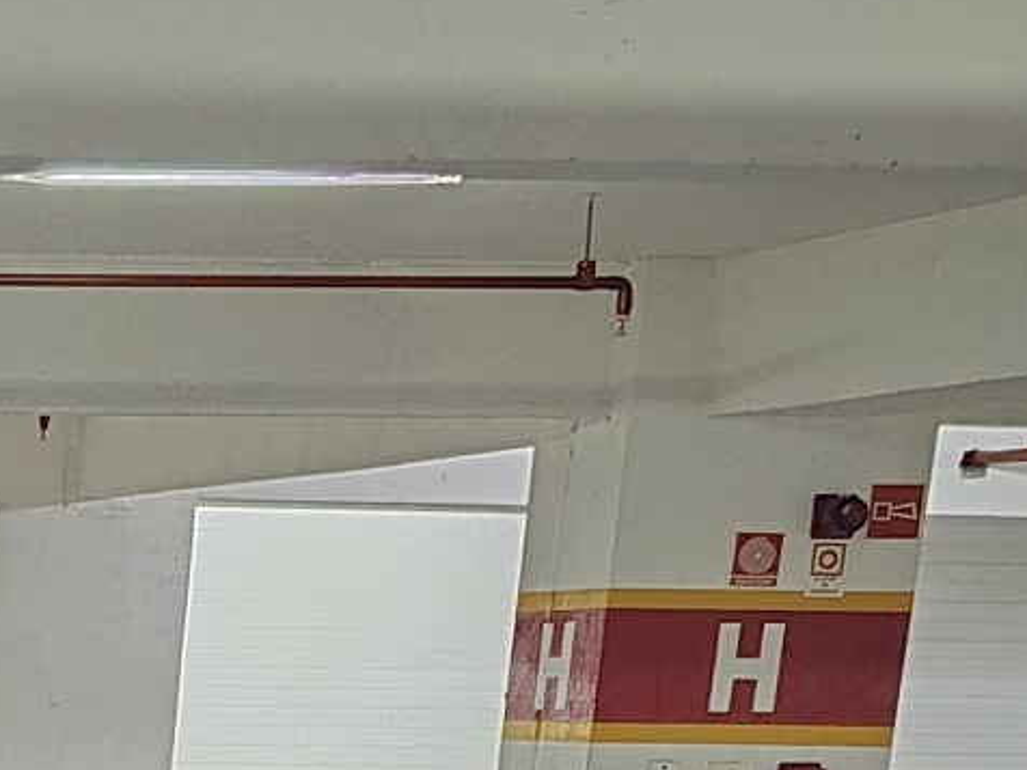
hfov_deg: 13.7
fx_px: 3442
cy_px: 1374
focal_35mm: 116
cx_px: -1191
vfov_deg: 11.8
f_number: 1.7
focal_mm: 6.3
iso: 2500
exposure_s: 1/24
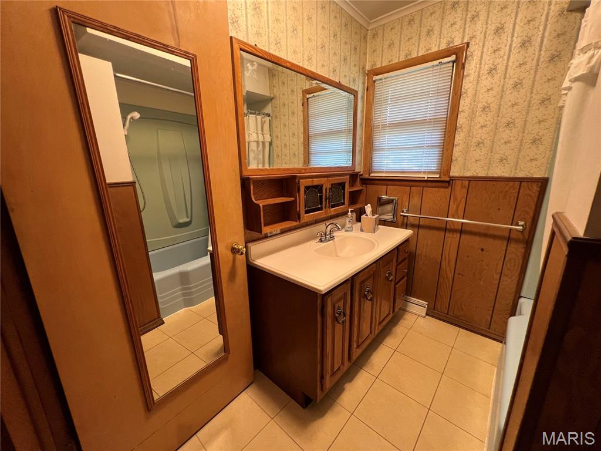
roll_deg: +0.6
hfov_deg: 106.2
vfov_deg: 89.9
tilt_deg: -13.6
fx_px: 226
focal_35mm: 13
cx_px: 300
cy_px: 226
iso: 250
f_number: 1.8
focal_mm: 1.57
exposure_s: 1/60
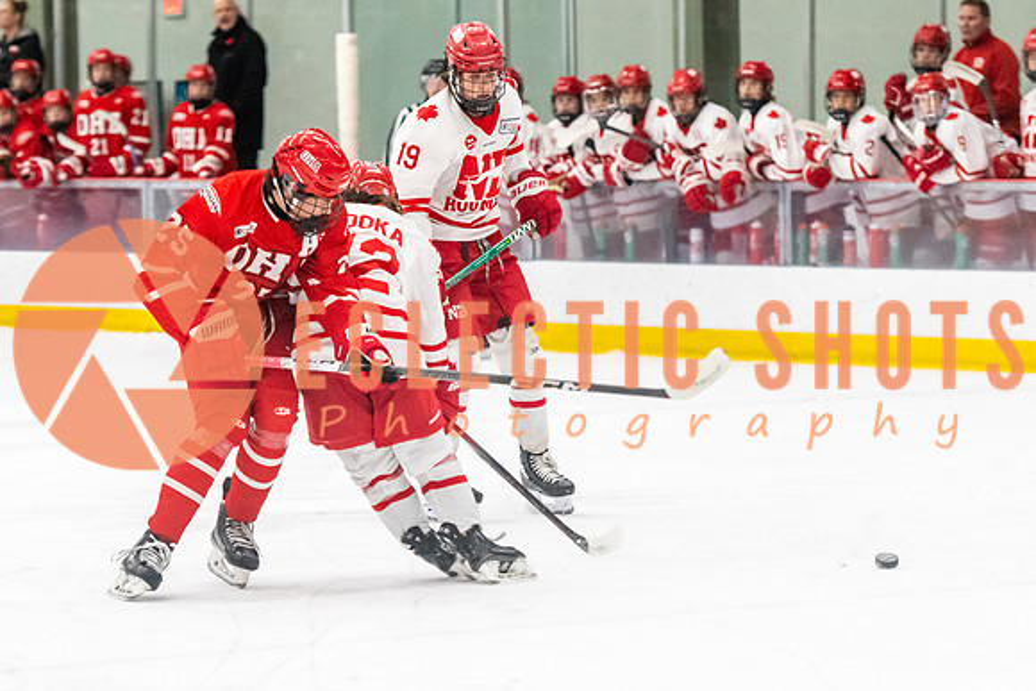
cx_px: 327
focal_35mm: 198
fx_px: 5700
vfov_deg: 6.9
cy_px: 345
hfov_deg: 10.4
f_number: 2.8
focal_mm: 105
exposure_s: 1/800
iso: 4000
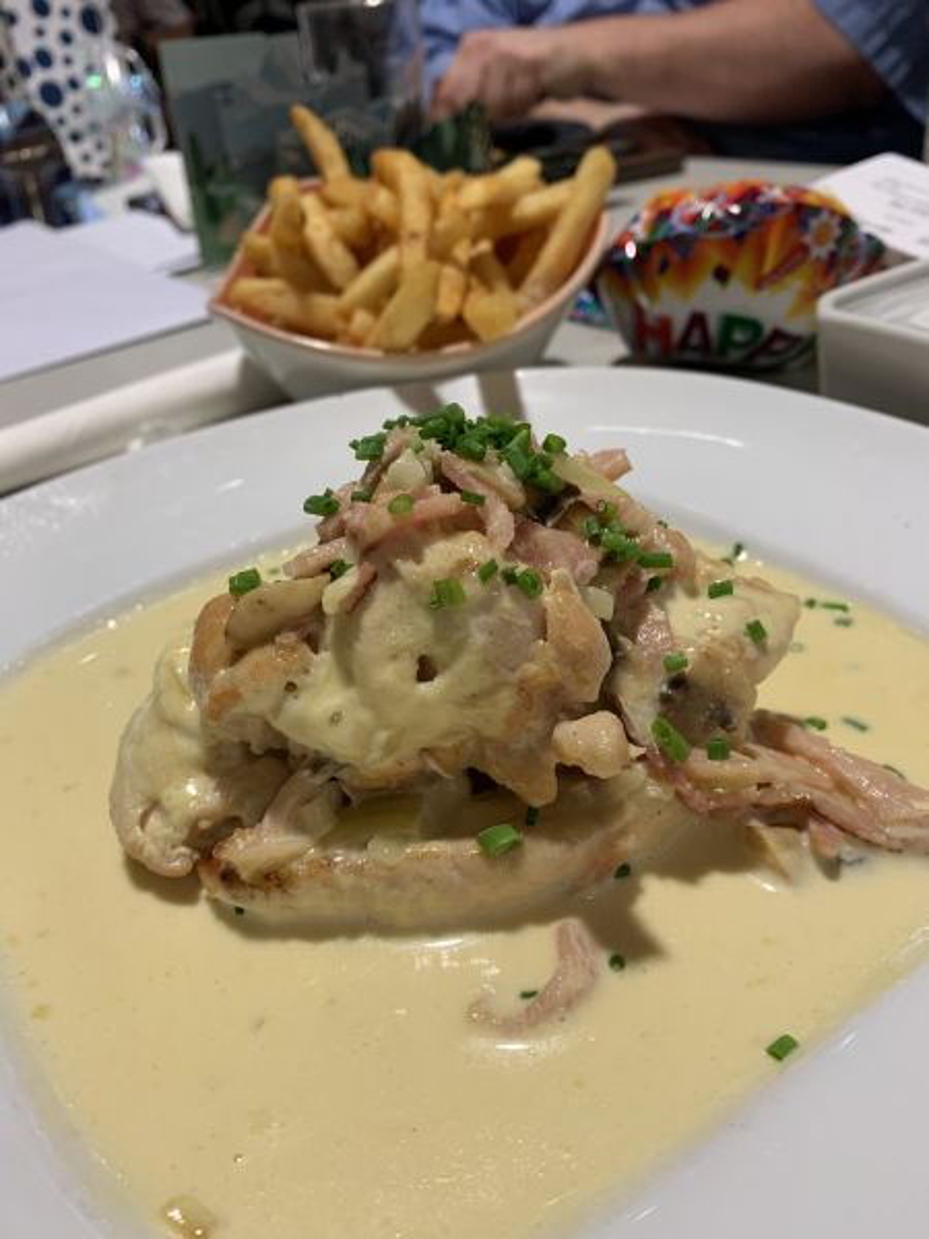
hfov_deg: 53.1
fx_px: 930
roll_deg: +6.2
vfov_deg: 67.3
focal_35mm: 26
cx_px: 464
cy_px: 620
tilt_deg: -31.3
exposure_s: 1/50
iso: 100
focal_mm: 4.25
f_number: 1.8
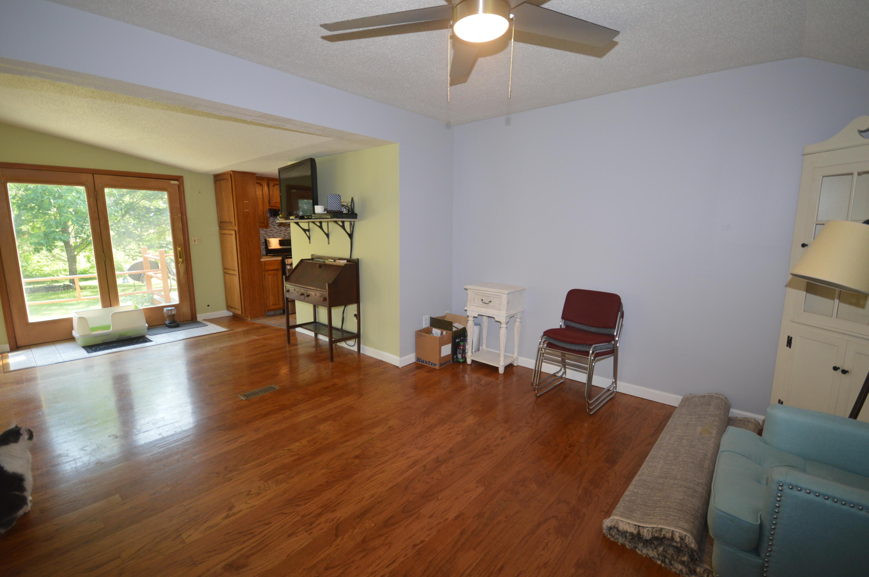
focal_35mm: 15
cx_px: 434
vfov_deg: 77.2
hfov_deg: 100.4
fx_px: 362
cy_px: 288
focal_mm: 10
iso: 500
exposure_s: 1/60
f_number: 4
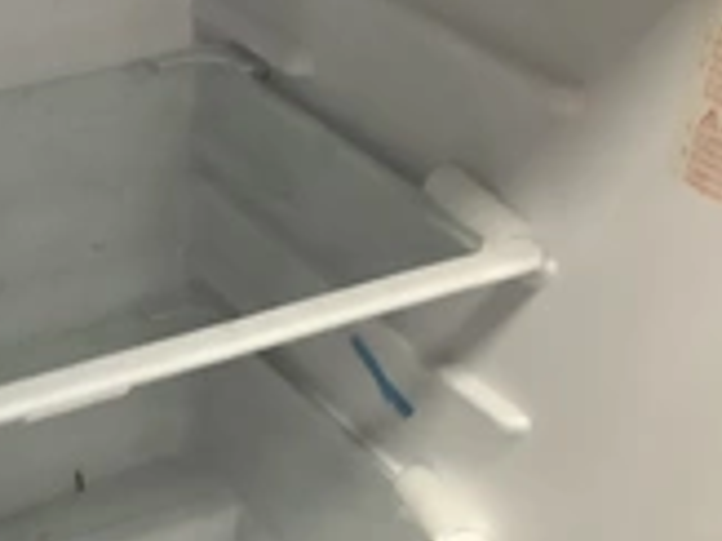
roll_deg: +2.1
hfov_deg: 24.7
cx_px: 35
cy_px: 337
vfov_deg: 19.3
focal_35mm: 76
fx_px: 1584
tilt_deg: -32.6
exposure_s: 1/40
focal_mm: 3.3
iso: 320
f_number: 2.4
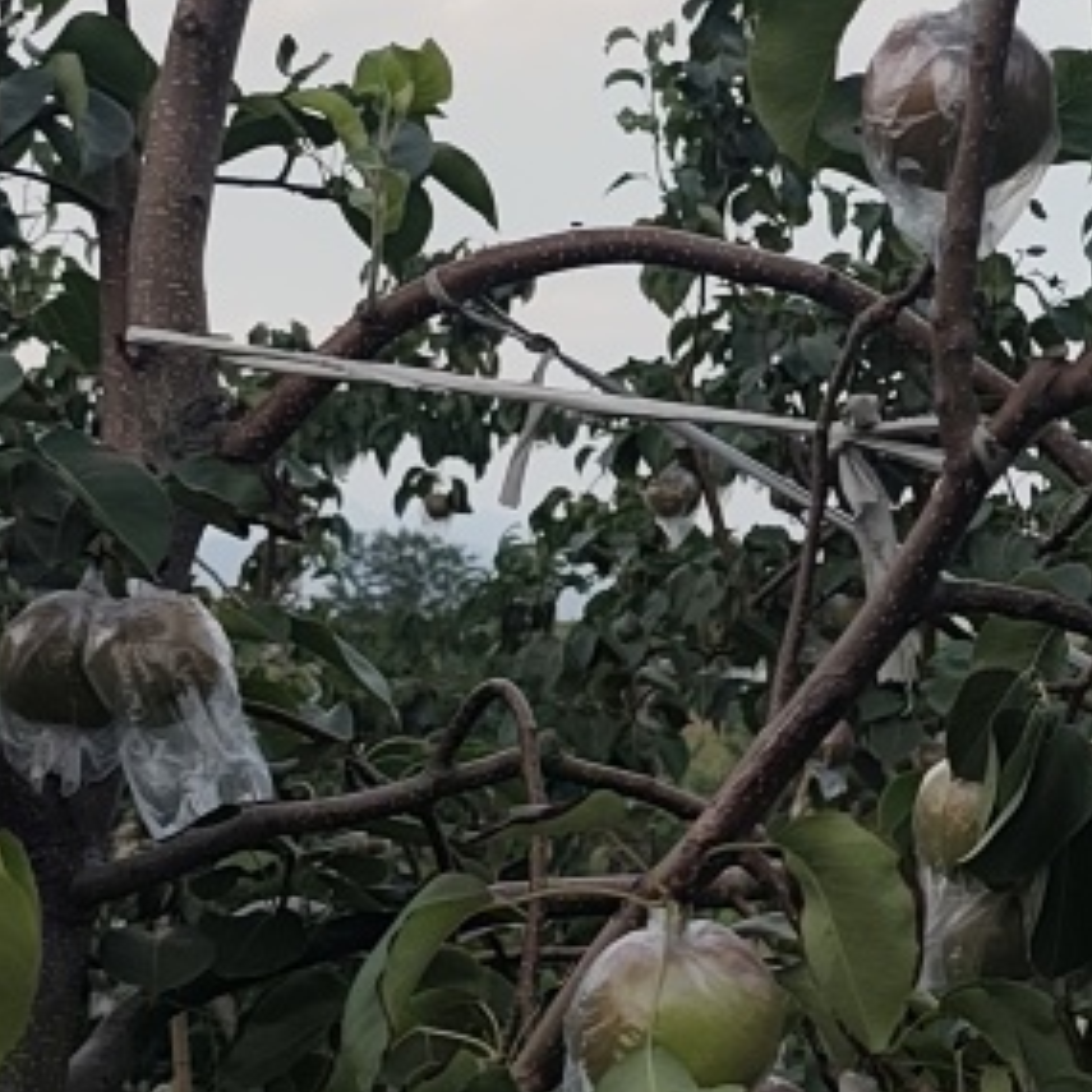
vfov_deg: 18.1
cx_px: 992
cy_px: 397
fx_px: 3426
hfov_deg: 17.8
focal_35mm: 96
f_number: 1.6
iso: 50
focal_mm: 5.84
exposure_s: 1/370
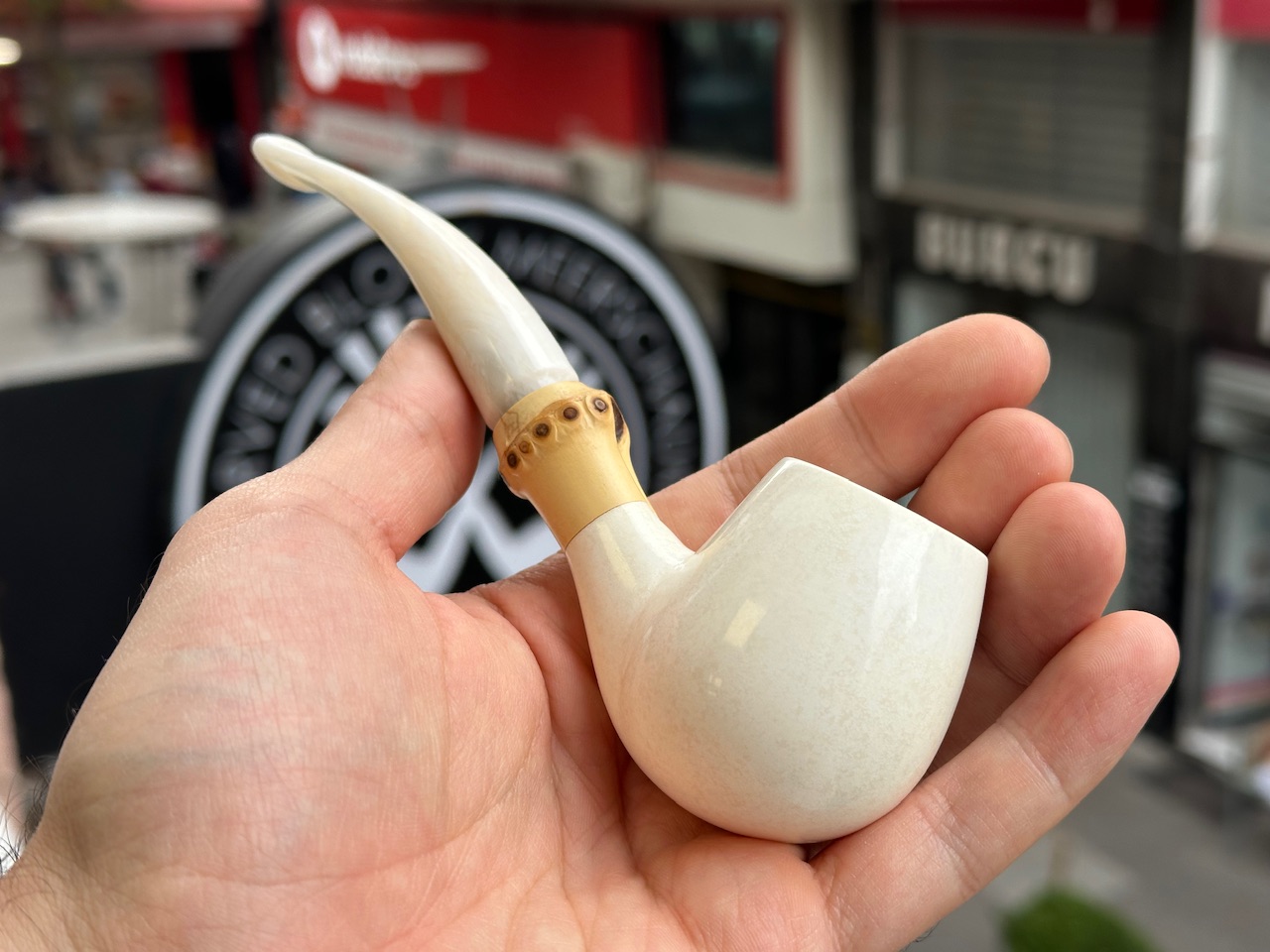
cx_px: 635
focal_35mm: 48
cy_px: 476
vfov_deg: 30.3
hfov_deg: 39.7
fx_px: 1761
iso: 64
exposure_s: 1/450
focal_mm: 6.86
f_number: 1.78
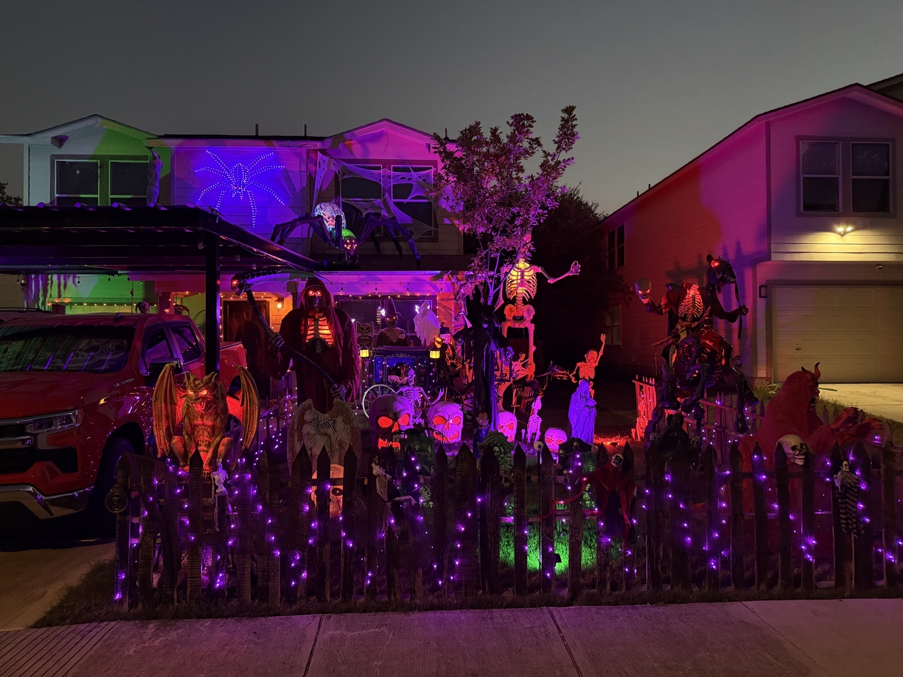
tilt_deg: +1.3
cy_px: 338
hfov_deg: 71.6
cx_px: 452
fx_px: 626
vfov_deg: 56.8
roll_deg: +0.3
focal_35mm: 24
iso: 1600
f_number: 1.78
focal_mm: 6.76
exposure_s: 1/30
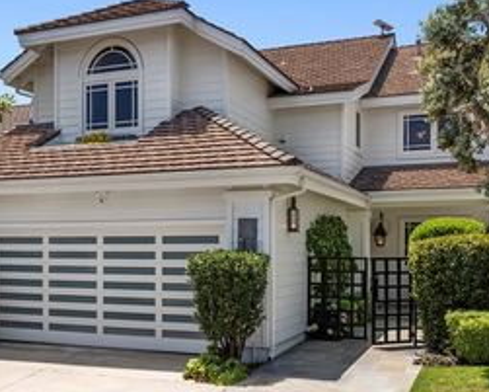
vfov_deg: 34.7
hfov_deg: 42.9
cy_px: 251
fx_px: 623
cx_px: 236
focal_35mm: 43
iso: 125
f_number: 9
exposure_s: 1/200
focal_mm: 23
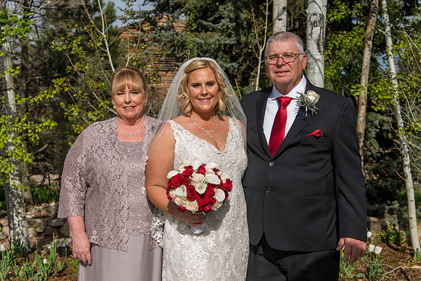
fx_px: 652
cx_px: 227
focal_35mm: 56
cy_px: 149
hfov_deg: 35.8
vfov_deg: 24.3
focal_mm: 44
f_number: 5
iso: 50
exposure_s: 1/640
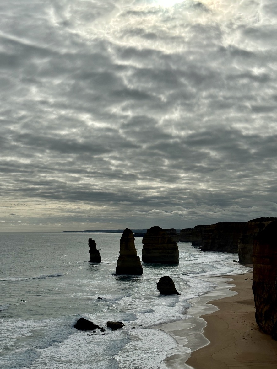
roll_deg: +0.0
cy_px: 183
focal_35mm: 49
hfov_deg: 29.7
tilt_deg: +5.5
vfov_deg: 38.9
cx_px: 137
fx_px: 523
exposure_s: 1/18868
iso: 50
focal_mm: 6.86
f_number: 1.78
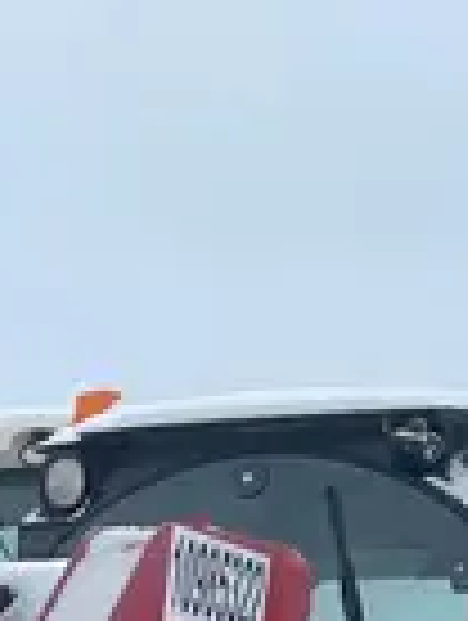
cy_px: 1505
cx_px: -711
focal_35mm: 138
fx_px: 2480
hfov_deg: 9.4
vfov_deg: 11.6
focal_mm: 4.2
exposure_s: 1/1553
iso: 32
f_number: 1.6
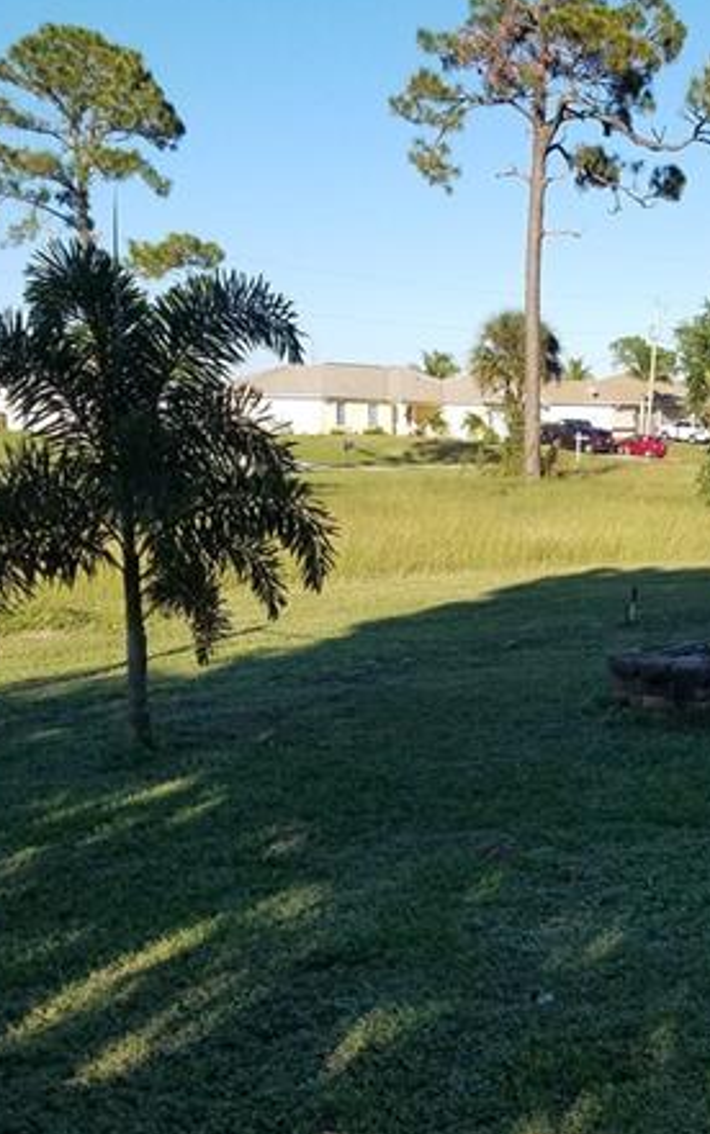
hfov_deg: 26.1
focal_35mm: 48
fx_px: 1485
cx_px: 623
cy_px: 805
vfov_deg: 41.0
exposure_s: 1/1976
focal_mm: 4.2
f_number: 1.7
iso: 50
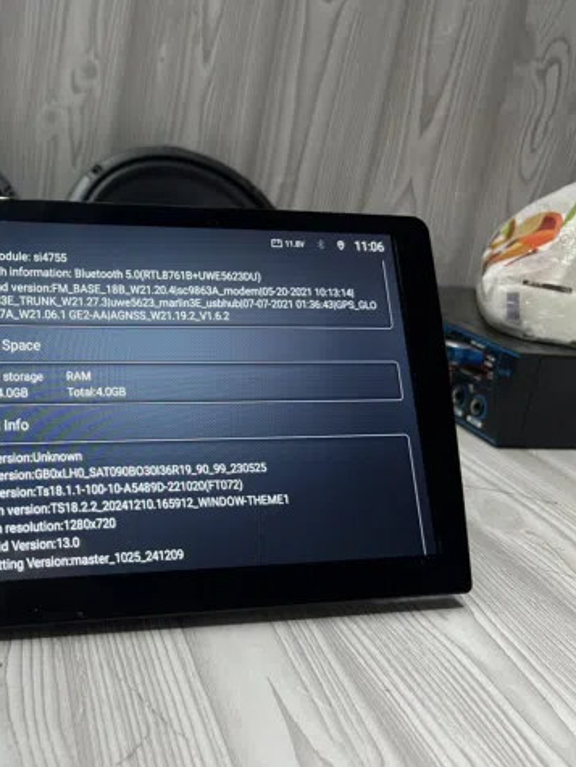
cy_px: 386
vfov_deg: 52.6
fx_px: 775
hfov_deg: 38.1
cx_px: 61
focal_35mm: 35
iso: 80
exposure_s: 1/50
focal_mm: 5.7
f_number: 1.5
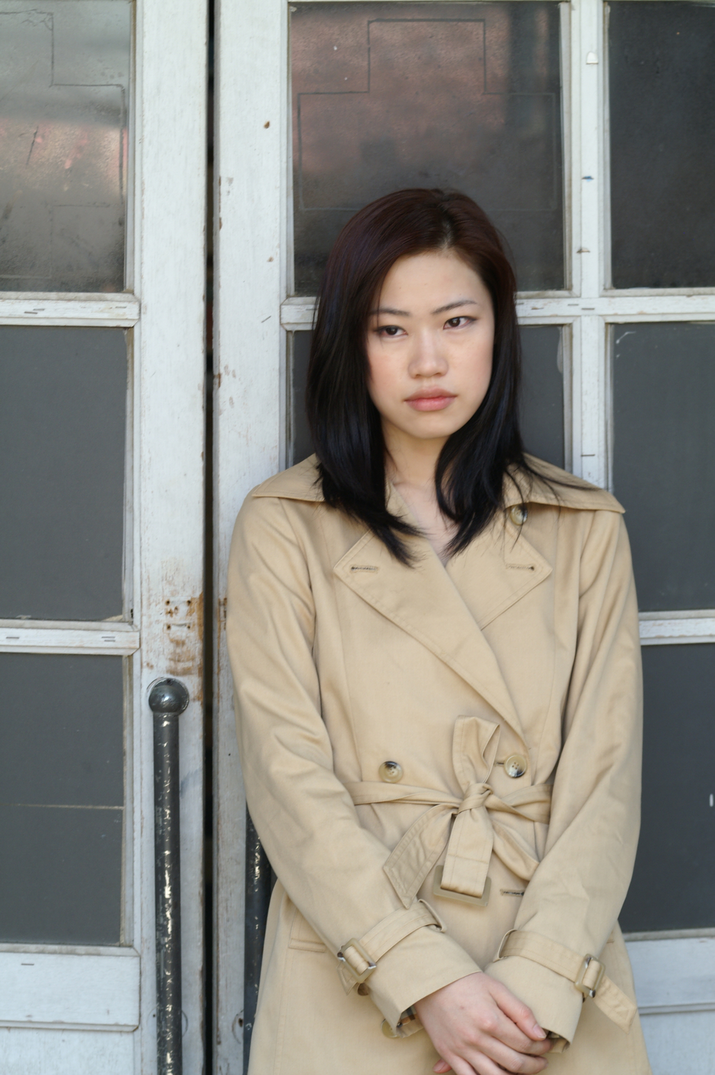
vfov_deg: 17.1
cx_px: 358
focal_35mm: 120
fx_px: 3581
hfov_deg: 11.4
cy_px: 538
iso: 200
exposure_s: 1/100
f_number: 5.6
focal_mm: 80
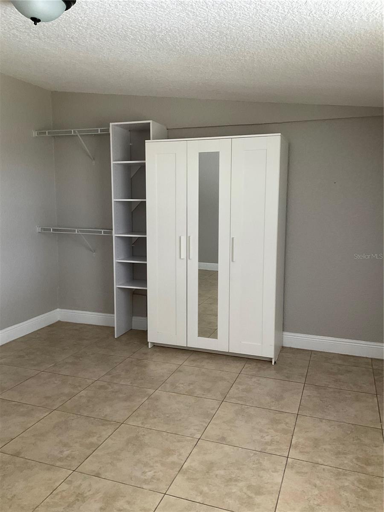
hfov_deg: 48.2
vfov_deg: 61.7
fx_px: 429
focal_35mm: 29
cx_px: 192
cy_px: 256
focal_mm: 3
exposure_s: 1/60
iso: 64
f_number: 1.8
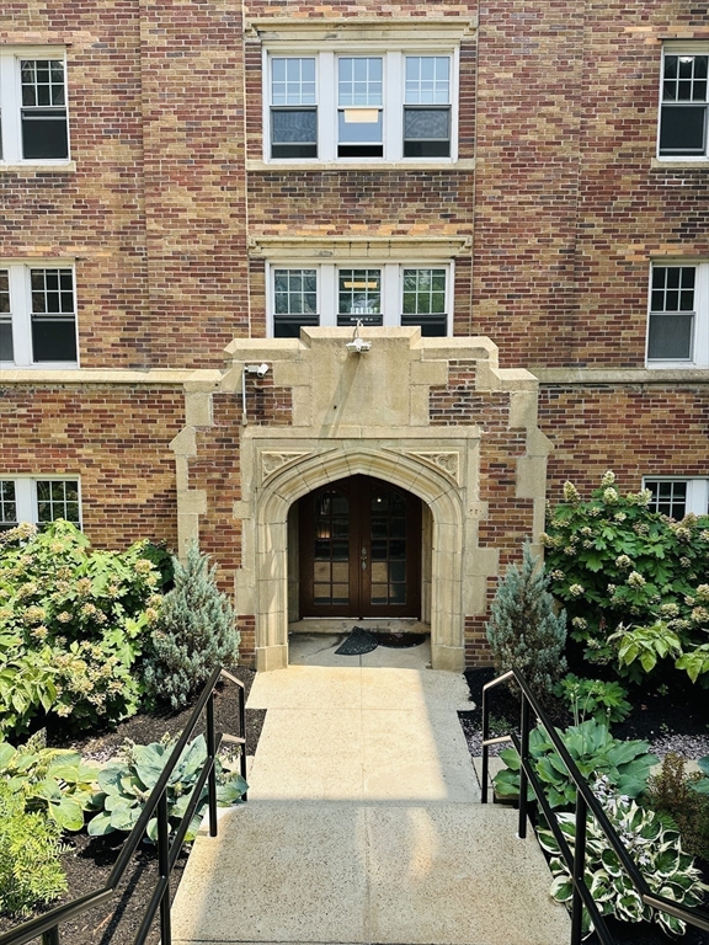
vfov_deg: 71.6
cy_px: 472
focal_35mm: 24
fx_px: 655
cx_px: 354
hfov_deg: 56.8
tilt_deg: -4.9
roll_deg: -0.2
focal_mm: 6.86
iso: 80
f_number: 1.78
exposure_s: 1/1183
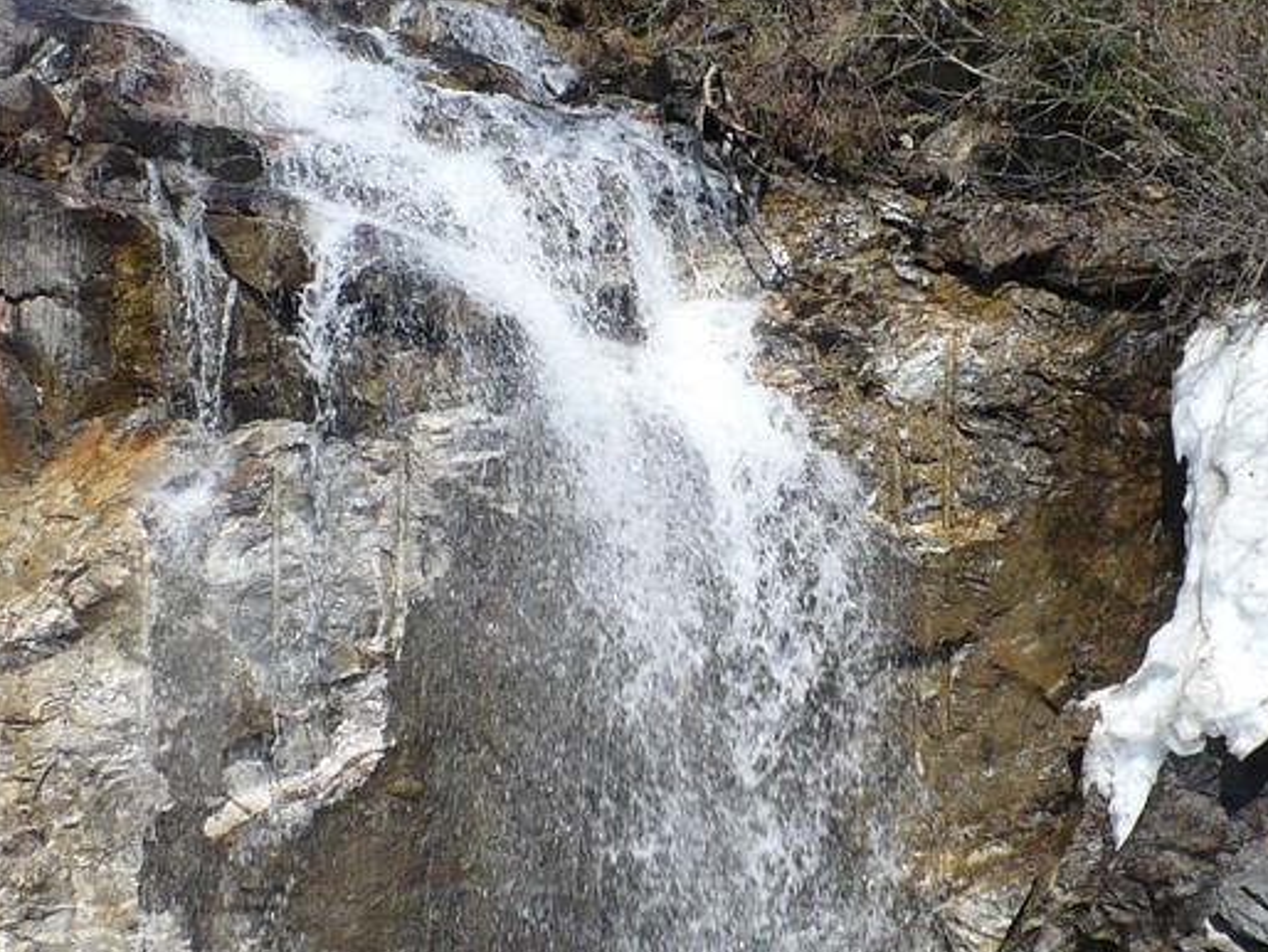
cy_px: 694
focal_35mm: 95
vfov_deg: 15.5
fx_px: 3482
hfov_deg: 20.6
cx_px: 833
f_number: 8
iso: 100
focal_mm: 6.1
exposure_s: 1/160
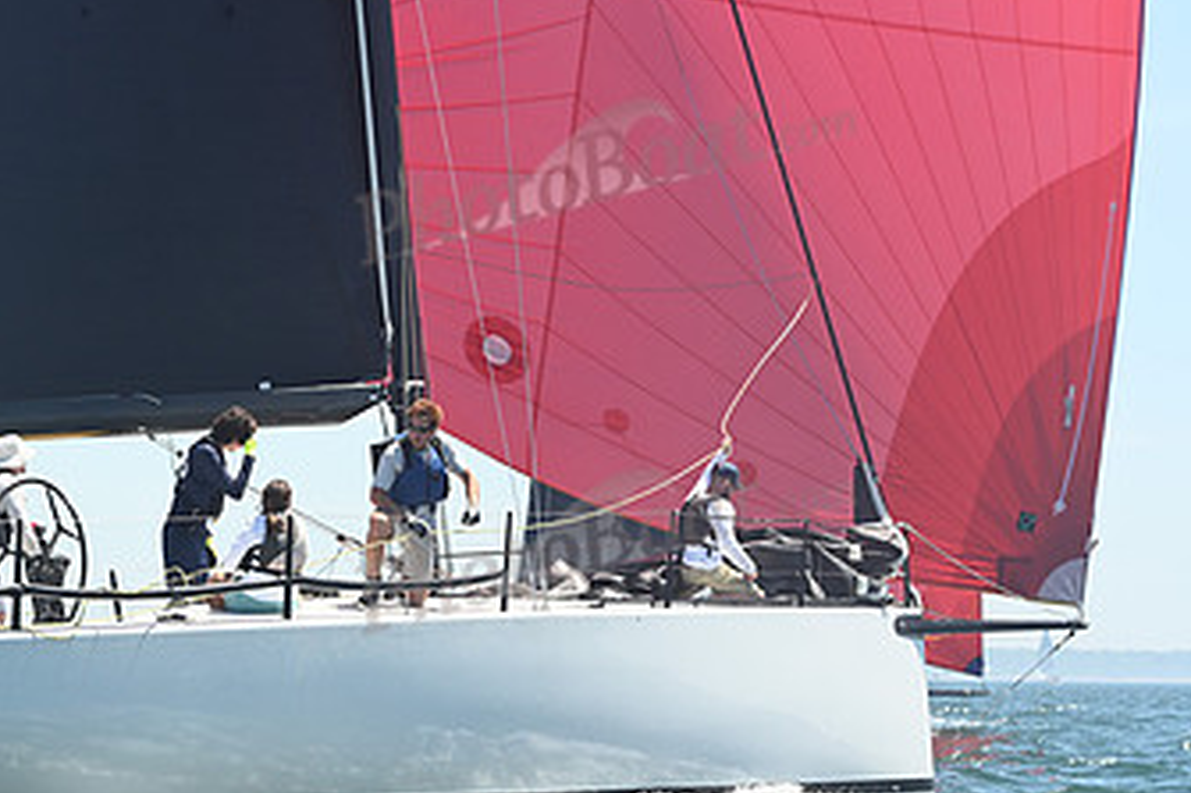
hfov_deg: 14.3
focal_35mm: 142
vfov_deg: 9.7
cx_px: 174
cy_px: 407
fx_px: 4695
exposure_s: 1/1000
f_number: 5.6
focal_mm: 82
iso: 320
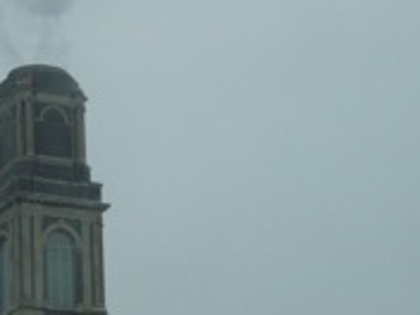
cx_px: 158
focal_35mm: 195
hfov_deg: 10.1
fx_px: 2366
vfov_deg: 7.6
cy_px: 160
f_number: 4.5
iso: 200
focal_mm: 14.3
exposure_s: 1/136
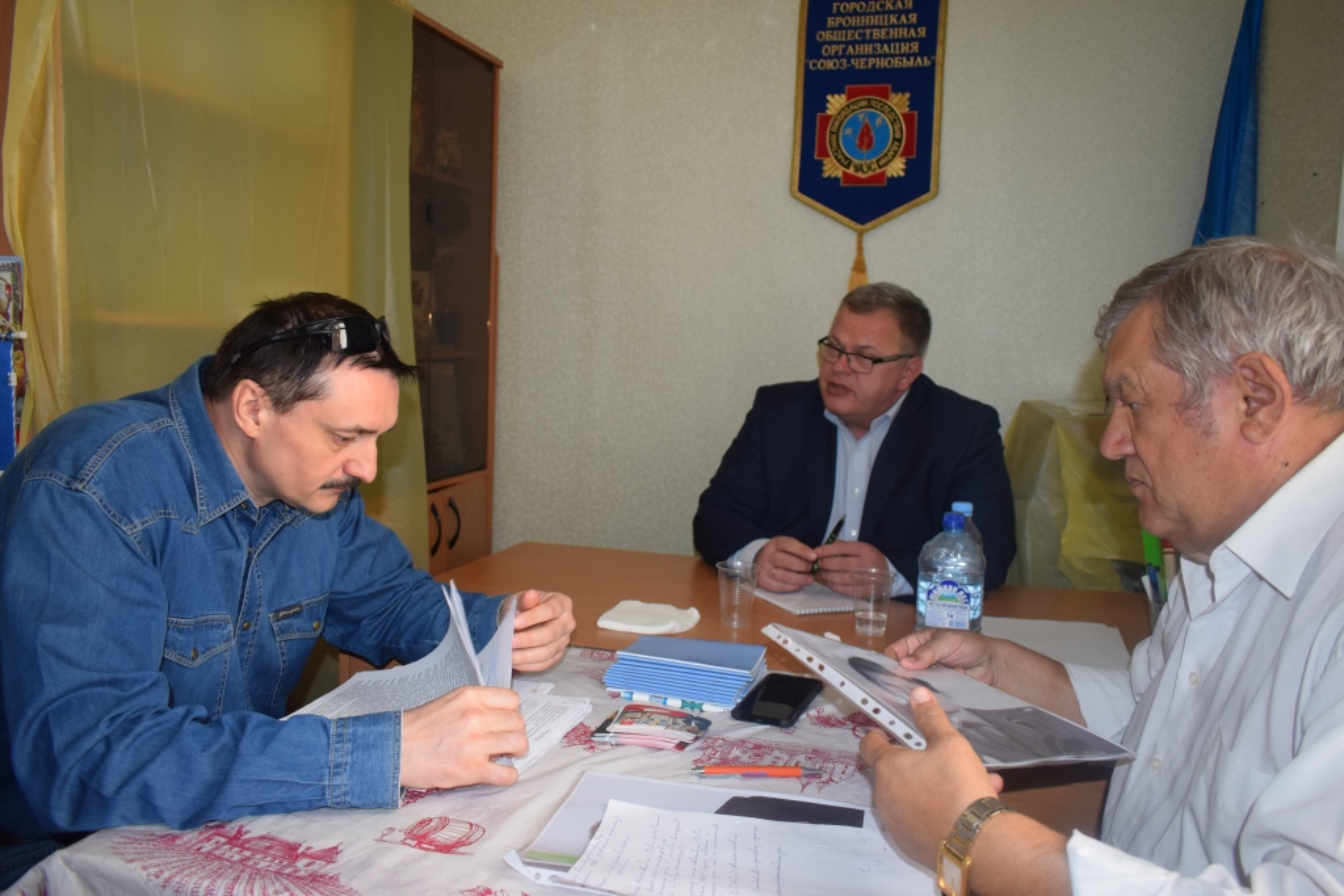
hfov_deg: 67.4
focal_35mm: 27
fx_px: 1008
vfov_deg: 47.9
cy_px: 448
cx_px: 672
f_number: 3.5
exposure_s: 1/160
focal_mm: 18
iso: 800
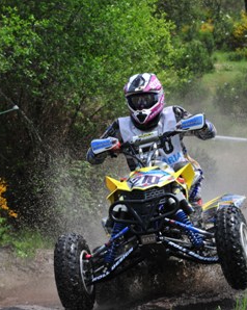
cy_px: 155
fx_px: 1854
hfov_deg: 7.6
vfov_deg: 9.5
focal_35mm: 203
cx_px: 152
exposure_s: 1/1250
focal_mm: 95
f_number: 5.6
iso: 400
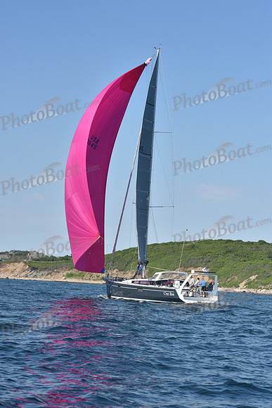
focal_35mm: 90
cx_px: 136
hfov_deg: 15.2
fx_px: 1019
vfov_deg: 22.6
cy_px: 204
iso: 320
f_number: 9
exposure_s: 1/1250
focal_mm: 90
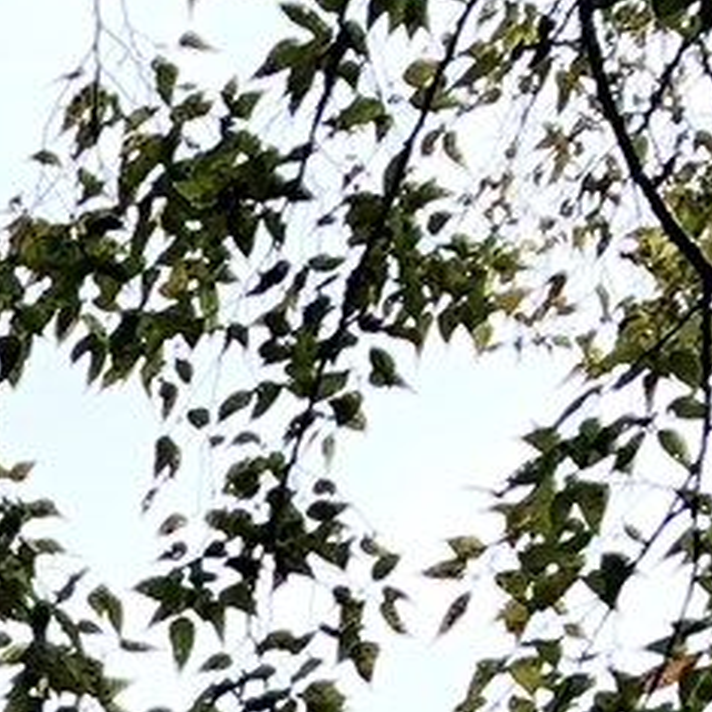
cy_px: 2139
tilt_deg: +3.0
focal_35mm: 216
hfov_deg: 7.0
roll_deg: -0.6
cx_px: -1615
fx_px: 5026
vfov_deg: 7.2
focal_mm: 4
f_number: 1.8
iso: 25
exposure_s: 1/120
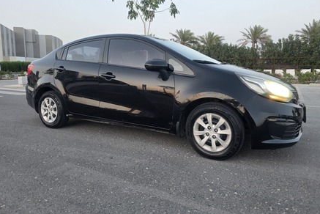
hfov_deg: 71.5
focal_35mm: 25
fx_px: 222
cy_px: 95
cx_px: 161
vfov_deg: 51.2
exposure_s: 1/100
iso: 200
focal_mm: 6.3
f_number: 1.7
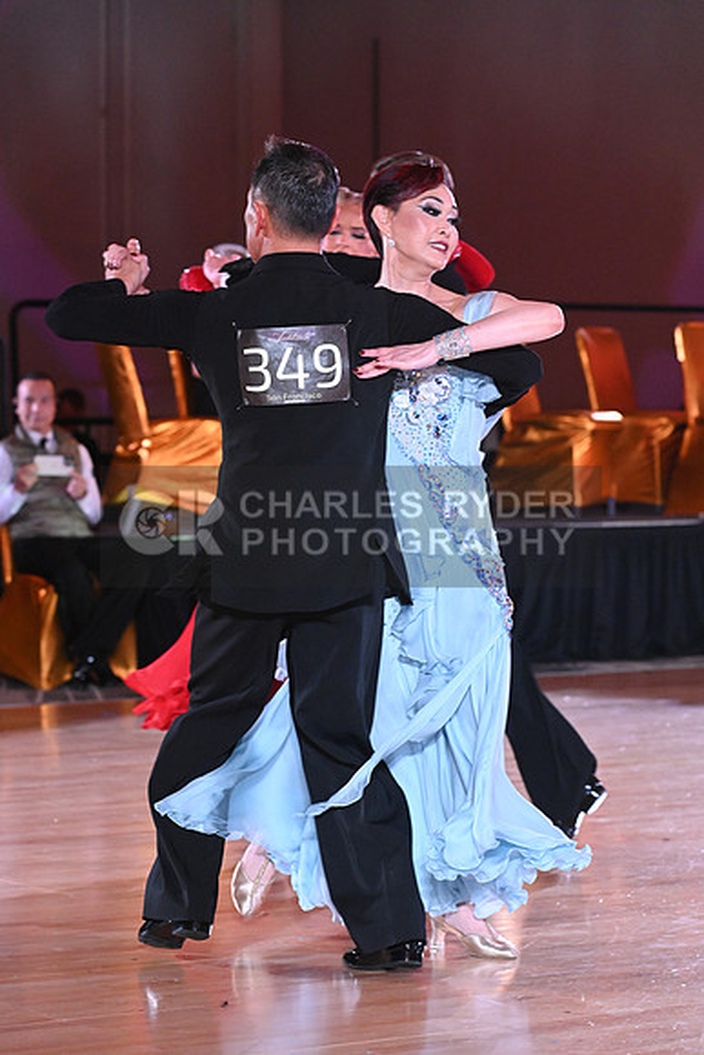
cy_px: 528
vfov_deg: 16.8
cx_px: 352
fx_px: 3576
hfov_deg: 11.2
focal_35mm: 122
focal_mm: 122
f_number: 5.6
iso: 6400
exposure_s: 1/400
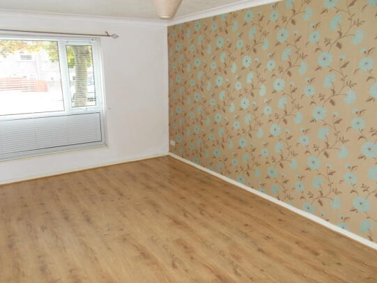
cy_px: 147
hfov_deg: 63.4
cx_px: 175
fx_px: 305
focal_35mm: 28
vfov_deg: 49.8
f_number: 3.2
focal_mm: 4.6
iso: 320
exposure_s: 1/25
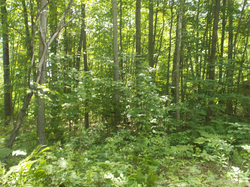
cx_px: 125
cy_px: 94
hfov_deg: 47.9
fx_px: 282
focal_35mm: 39
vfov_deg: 36.8
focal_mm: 6.9
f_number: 3.9
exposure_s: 1/40
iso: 80
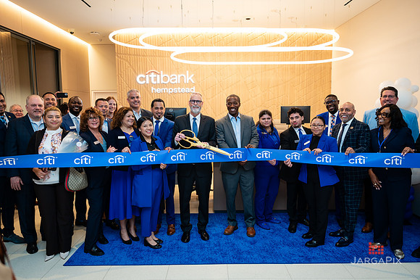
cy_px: 140
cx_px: 210
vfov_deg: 50.6
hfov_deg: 70.8
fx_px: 295
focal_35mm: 25
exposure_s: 1/200
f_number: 3.2
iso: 400
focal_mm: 24
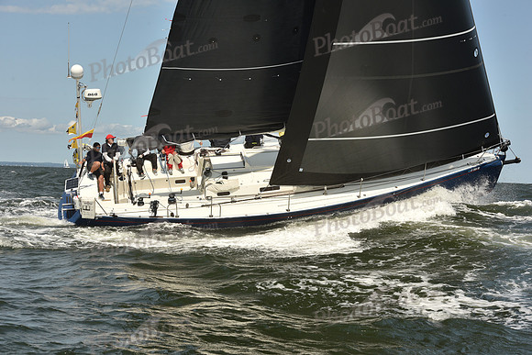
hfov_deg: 28.8
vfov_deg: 19.5
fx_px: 1035
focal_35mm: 70
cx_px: 266
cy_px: 178
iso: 250
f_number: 10
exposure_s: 1/800
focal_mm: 70
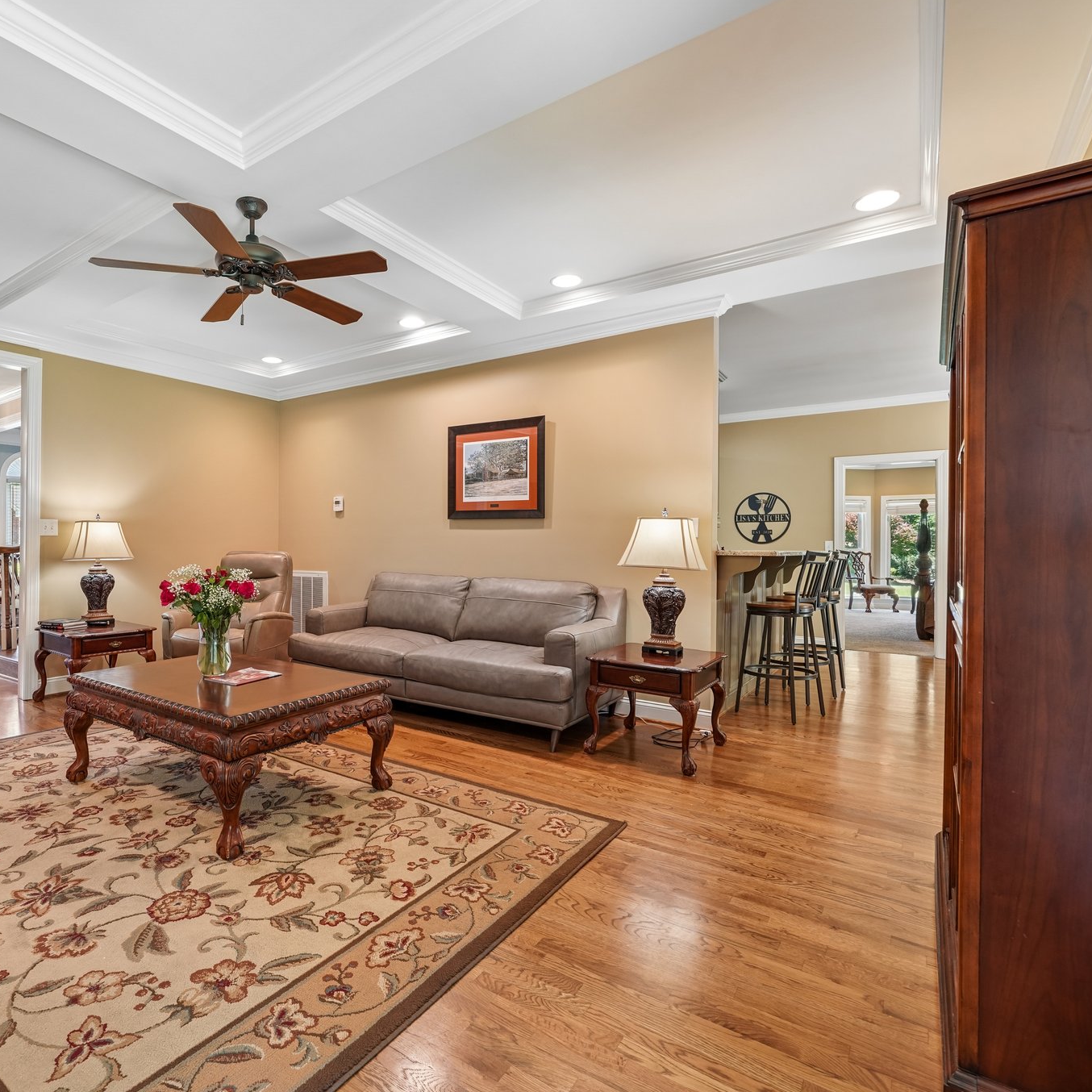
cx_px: 442
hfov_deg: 79.9
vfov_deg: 80.7
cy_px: 546
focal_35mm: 18
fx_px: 642
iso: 400
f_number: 8
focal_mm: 14
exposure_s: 1/10
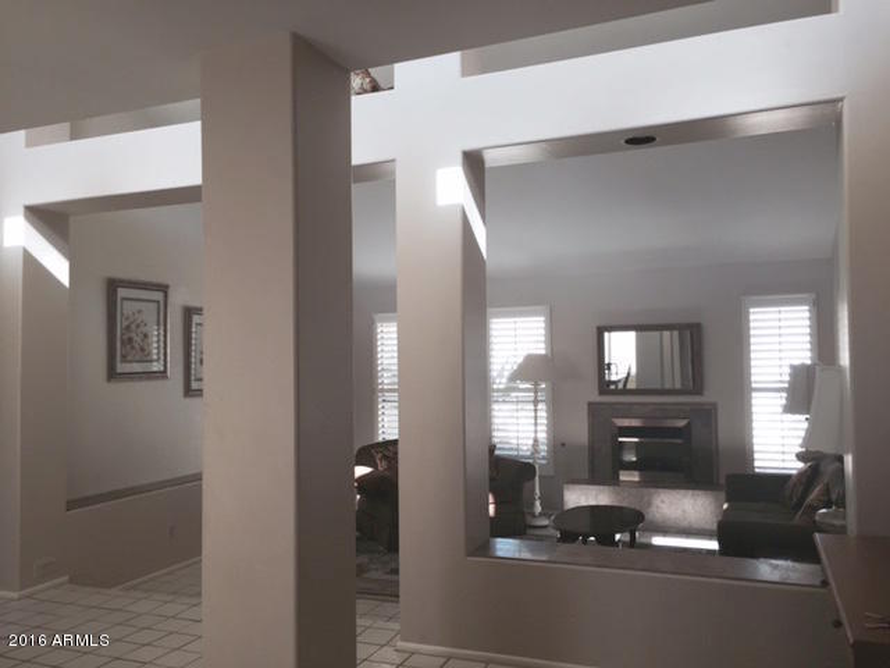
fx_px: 746
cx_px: 445
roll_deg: -0.5
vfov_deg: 48.2
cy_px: 334
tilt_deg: +2.7
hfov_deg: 61.7
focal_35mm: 29
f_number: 2.2
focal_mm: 4.15
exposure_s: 1/120
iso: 50
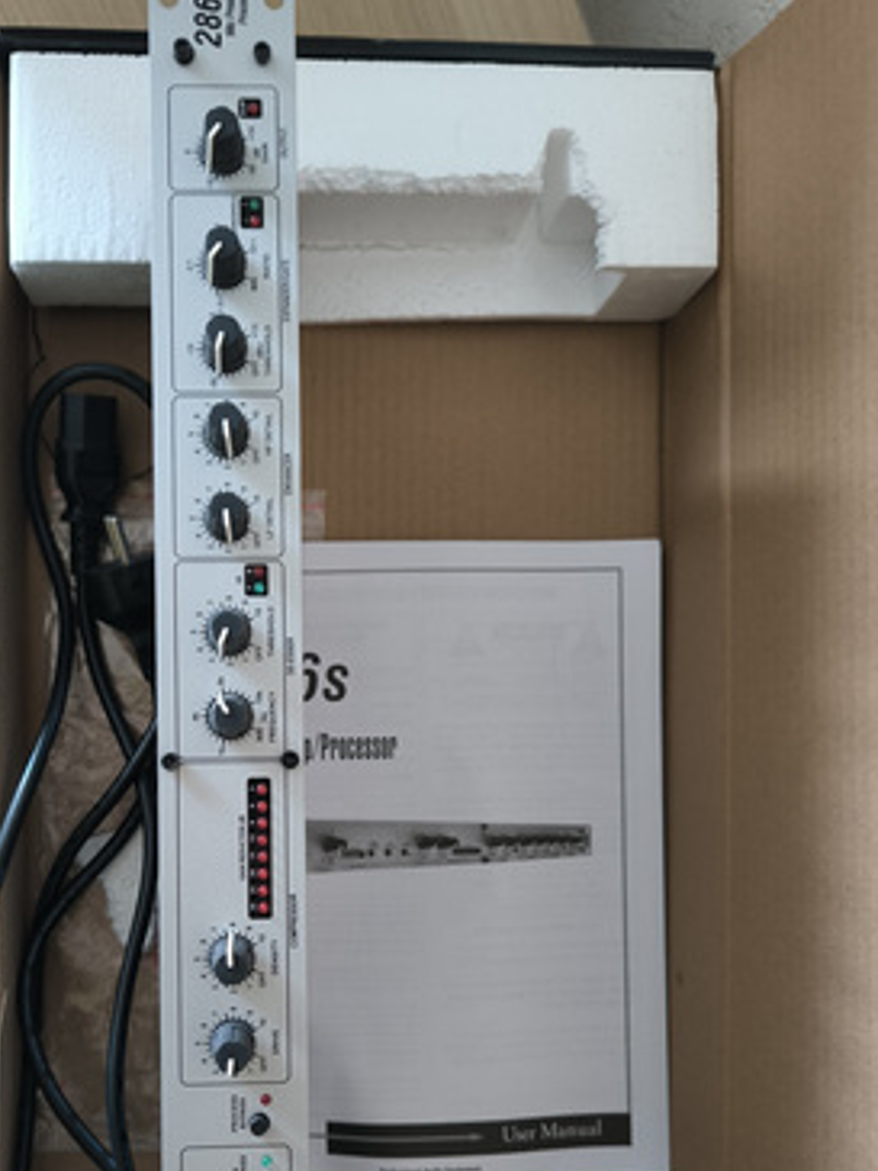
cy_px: 753
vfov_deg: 54.5
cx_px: 330
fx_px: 1116
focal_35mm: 33
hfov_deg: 42.6
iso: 640
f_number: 1.9
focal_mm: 6.92
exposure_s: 1/25
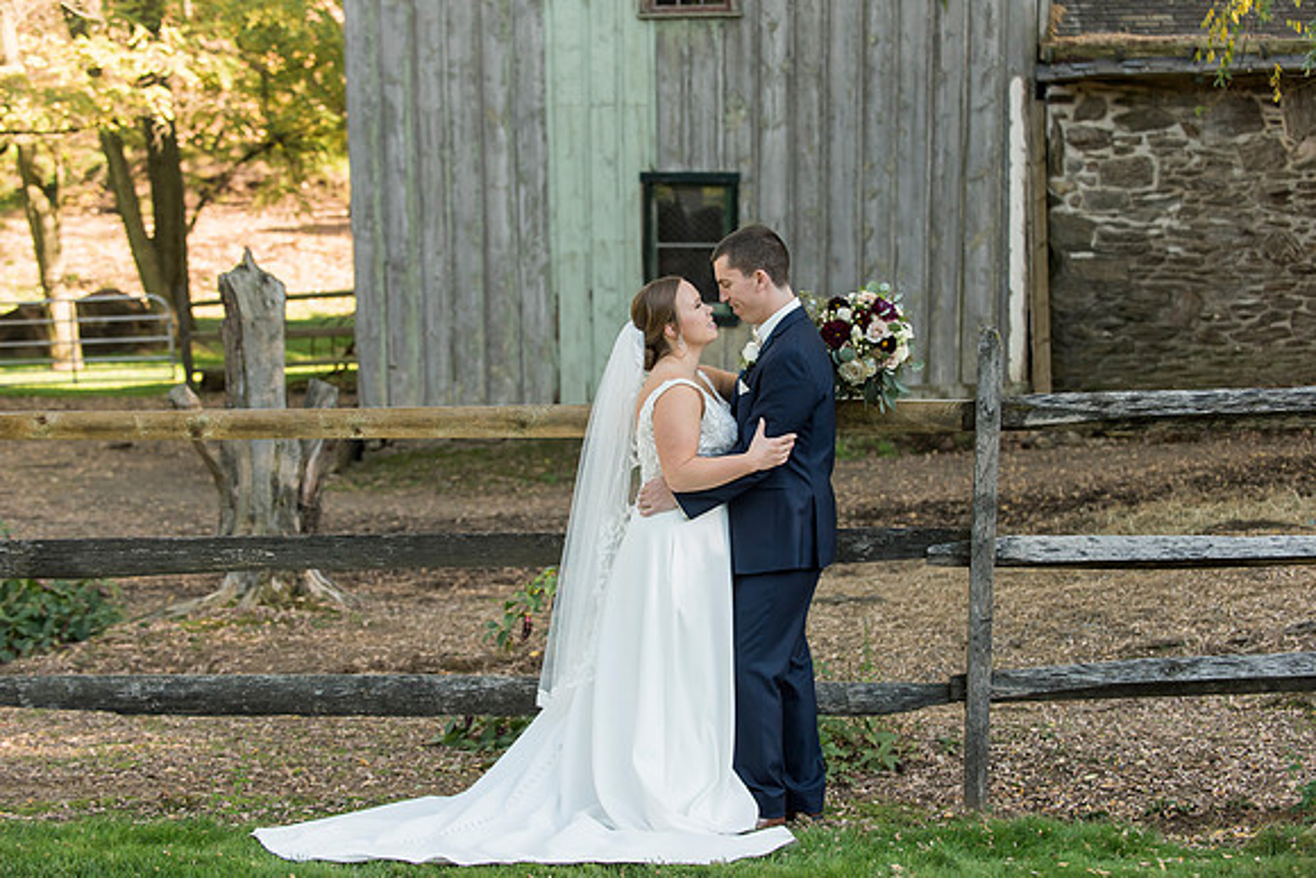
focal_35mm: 70
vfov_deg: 19.5
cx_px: 658
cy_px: 439
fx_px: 2559
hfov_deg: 28.8
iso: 800
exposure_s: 1/640
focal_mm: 70
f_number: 4
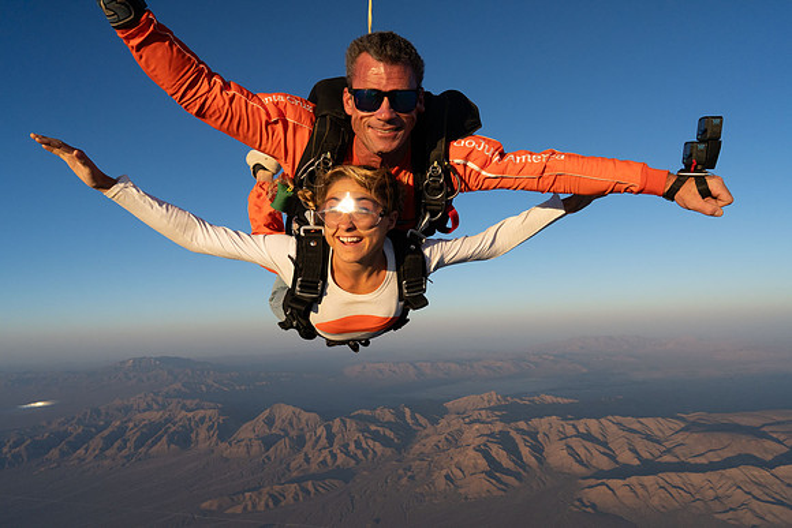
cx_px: 396
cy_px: 264
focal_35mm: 24
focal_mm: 24
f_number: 8
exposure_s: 1/2000
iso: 1250
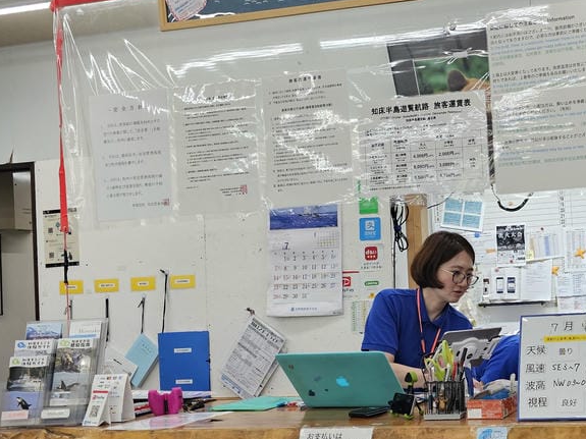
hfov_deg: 36.5
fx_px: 812
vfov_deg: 30.2
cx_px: 556
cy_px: 269
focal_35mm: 48
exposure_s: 1/120
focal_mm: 6.3
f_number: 1.7
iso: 100
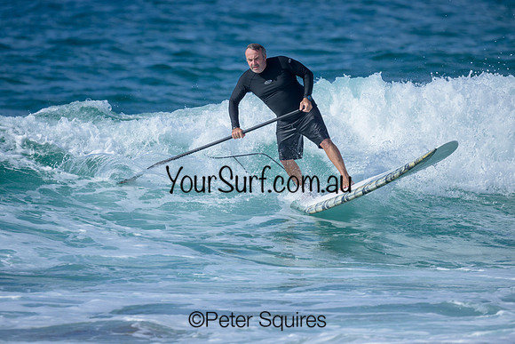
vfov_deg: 1.6
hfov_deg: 2.4
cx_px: 239
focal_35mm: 856
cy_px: 160
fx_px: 12252
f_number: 6.3
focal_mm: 800
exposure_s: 1/2000
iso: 220
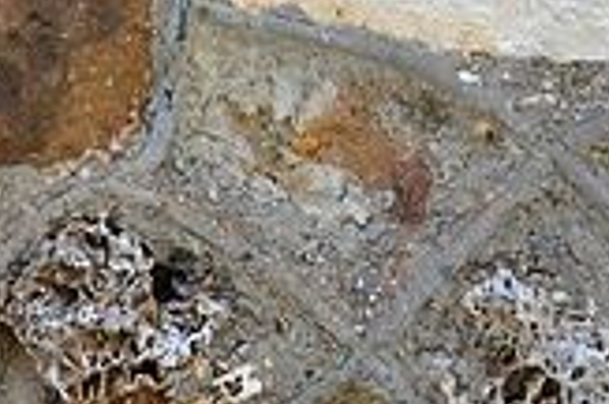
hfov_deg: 8.4
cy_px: -2
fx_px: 4136
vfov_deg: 5.6
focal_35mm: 245
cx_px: -15
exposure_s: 1/160
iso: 200
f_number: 5
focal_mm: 46
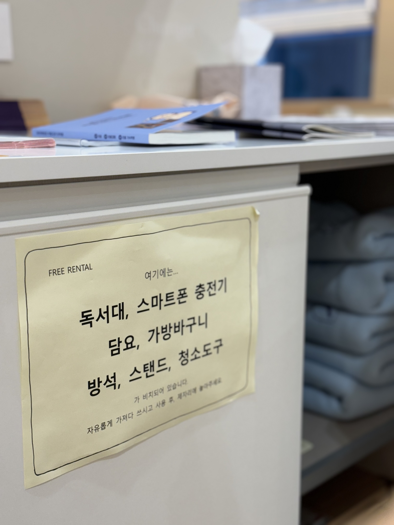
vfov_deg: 39.7
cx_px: 197
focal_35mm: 48
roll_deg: -0.1
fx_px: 728
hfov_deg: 30.3
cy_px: 262
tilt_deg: -11.0
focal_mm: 6.76
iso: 100
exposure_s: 1/120
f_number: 1.78
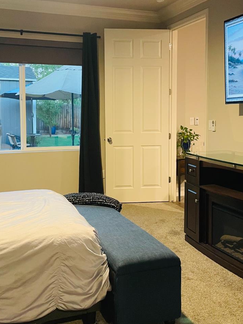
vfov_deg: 45.7
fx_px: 384
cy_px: 141
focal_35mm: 41
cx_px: 123
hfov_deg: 35.1
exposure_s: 1/40
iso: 400
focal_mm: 4.2
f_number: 1.6
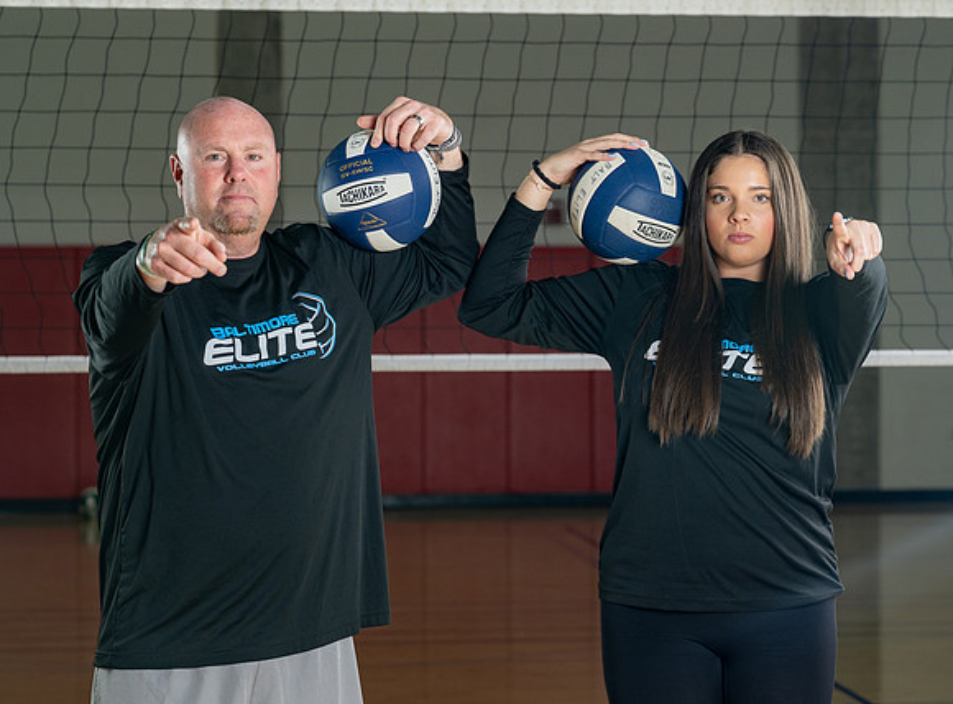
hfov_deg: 15.8
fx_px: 3401
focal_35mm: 124
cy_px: 344
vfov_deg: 11.8
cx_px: 751
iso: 100
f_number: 4
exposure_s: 1/125
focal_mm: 72
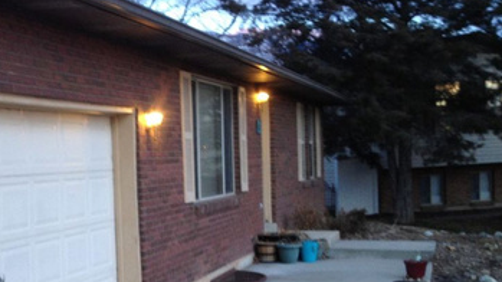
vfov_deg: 17.1
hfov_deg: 28.9
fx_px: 931
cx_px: 47
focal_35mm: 70
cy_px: 226
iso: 80
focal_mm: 4.28
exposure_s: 1/20
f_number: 2.4
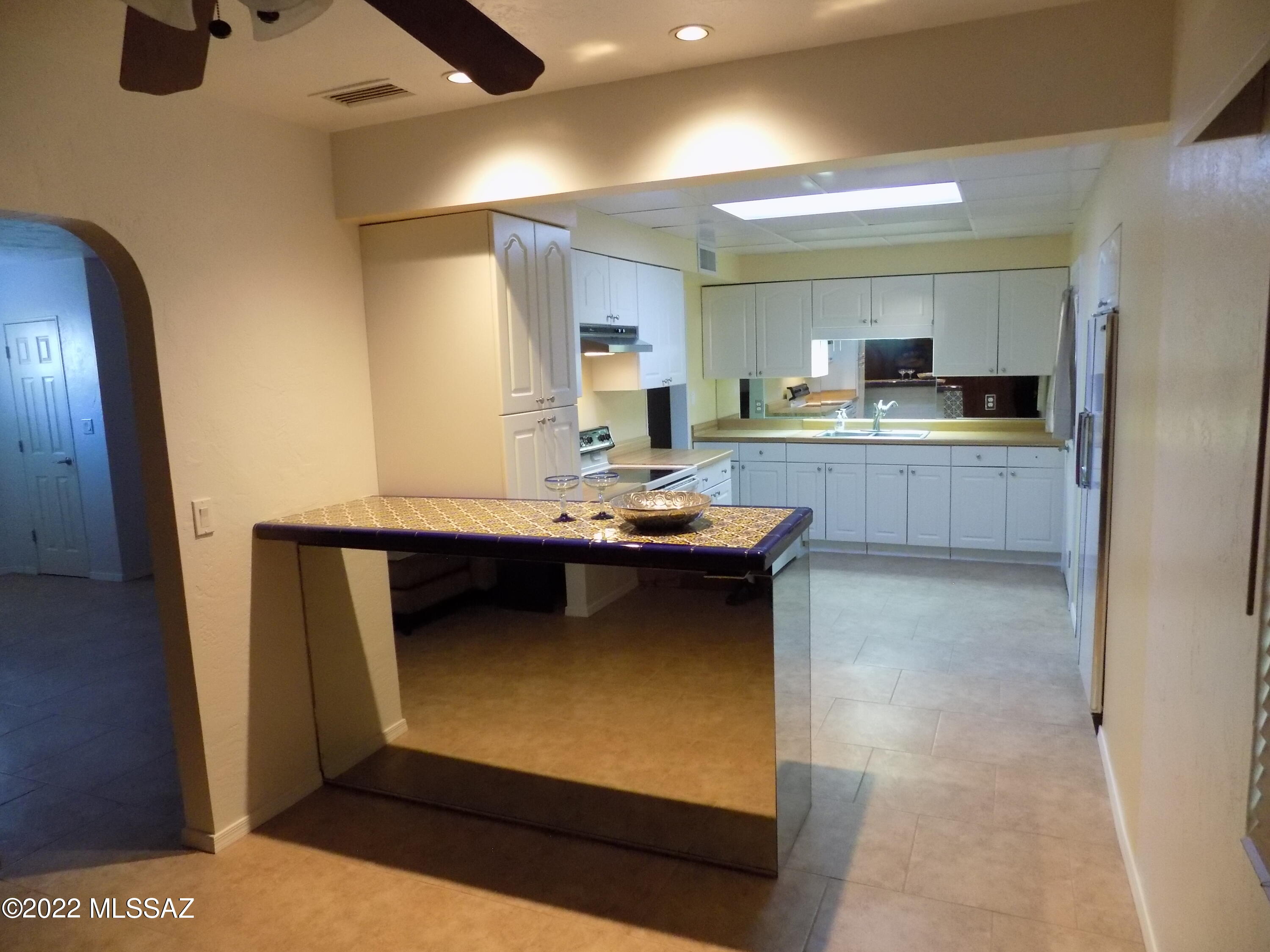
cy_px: 476
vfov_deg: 58.9
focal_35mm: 23
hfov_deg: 73.9
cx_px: 635
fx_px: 844
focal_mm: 4
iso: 400
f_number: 3.1
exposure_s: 1/10
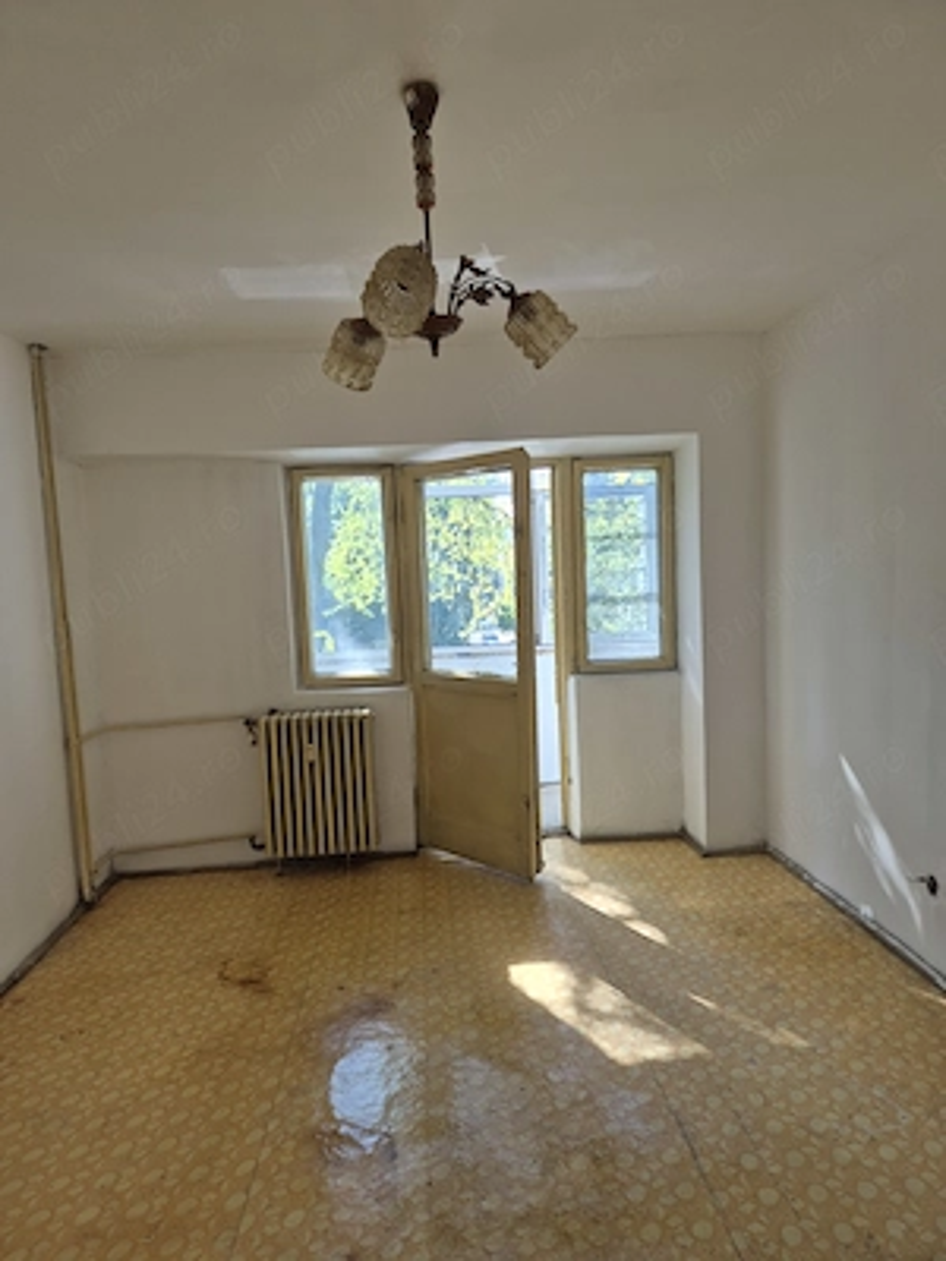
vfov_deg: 73.9
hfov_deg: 58.9
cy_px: 630
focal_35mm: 23
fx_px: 838
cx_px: 473
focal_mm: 5.4
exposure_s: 1/180
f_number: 1.8
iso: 80
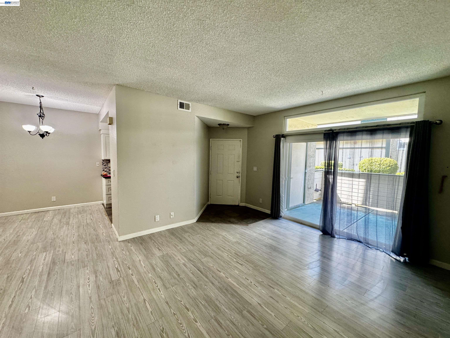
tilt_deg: -4.5
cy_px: 169
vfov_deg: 85.7
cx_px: 225
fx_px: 182
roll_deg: -1.4
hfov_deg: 102.1
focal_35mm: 14
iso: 250
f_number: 2.2
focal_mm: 2.22
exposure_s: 1/60
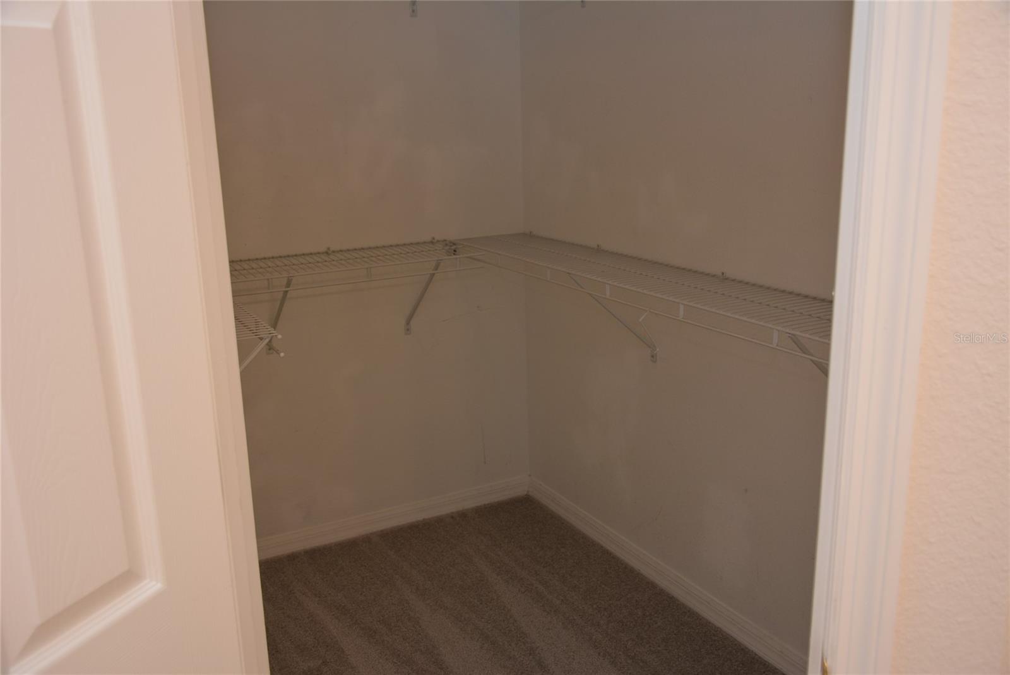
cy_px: 338
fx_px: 926
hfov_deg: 57.2
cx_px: 505
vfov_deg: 40.0
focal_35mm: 33
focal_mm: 22
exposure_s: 1/60
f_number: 4
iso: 250
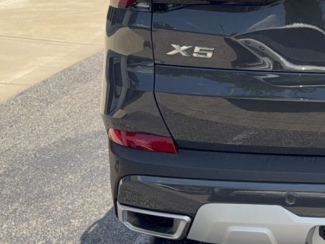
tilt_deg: -10.7
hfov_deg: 19.2
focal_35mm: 93
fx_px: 873
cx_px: 441
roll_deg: +1.9
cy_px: 25
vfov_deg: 15.7
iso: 80
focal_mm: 6.76
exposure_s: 1/4167
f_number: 1.78
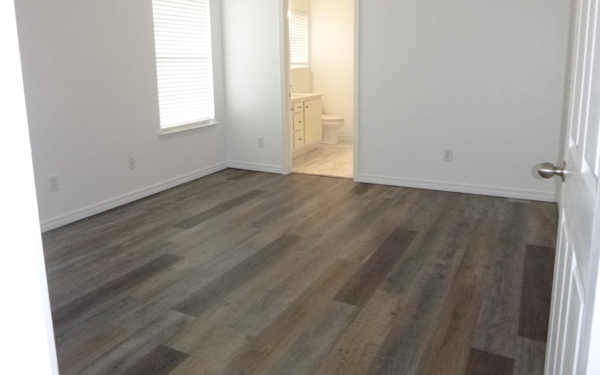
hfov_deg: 68.4
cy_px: 148
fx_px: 441
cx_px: 296
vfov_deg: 45.7
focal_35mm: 27
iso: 800
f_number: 3.9
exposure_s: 1/60
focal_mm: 4.5
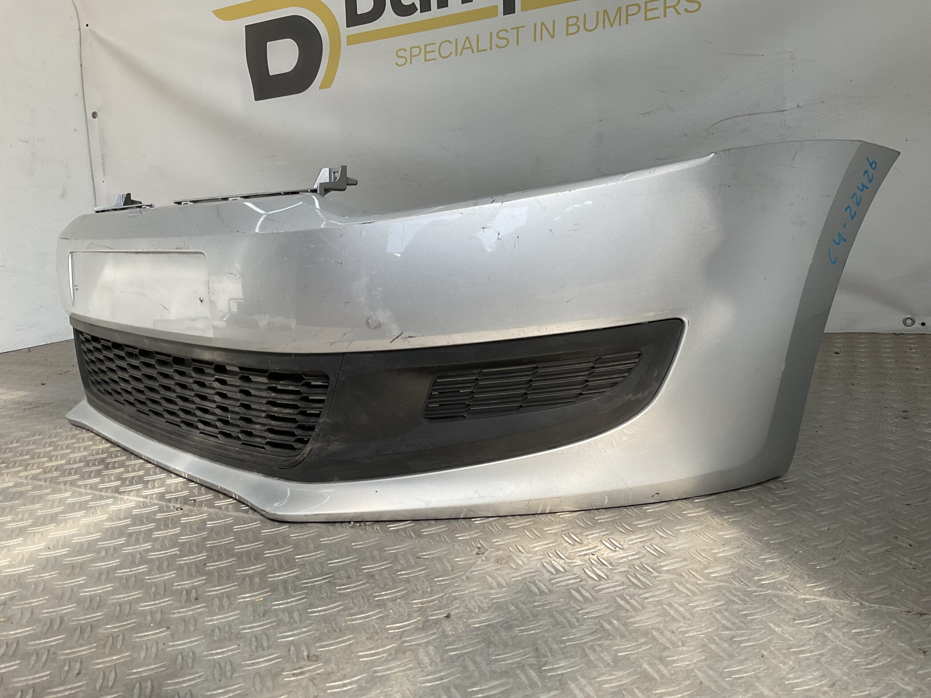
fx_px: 780
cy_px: 349
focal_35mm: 29
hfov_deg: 61.7
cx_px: 466
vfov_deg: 48.2
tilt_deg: -12.4
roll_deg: +3.7
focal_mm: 3
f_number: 1.8
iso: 16
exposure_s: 1/613
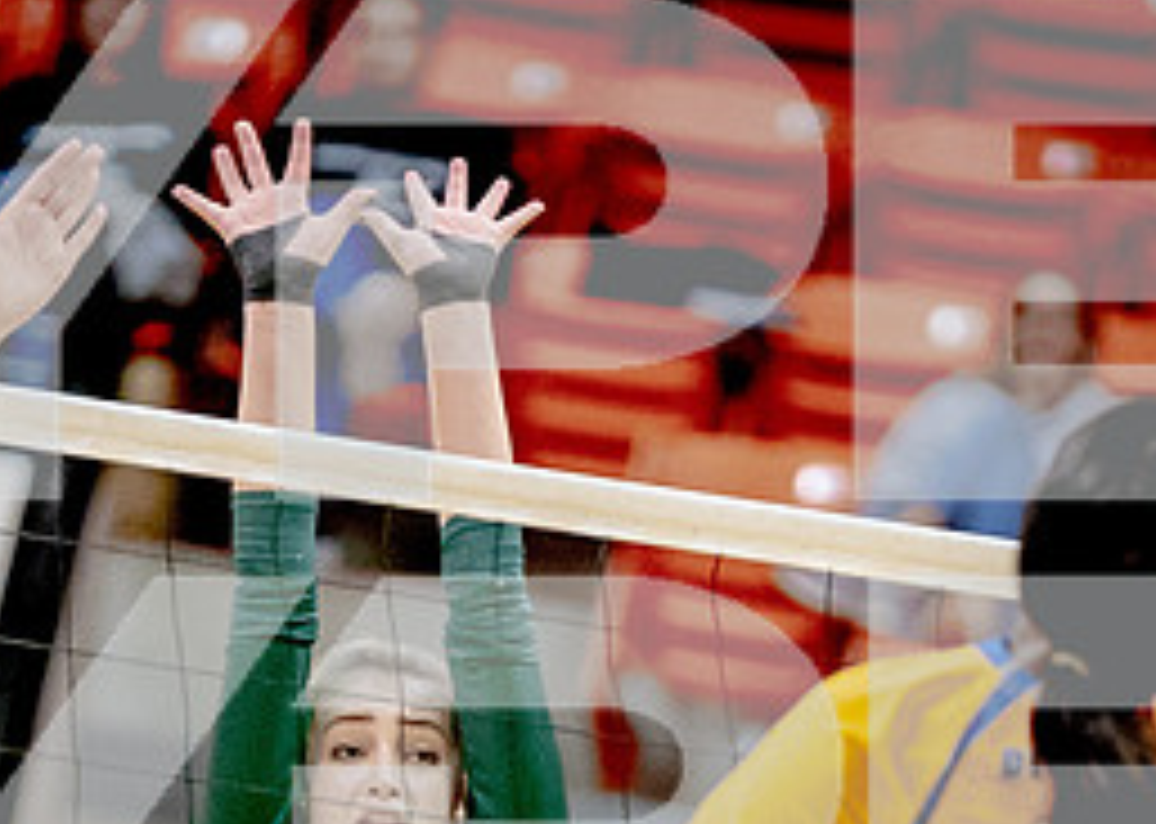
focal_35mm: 683
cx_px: 523
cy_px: 1150
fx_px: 22400
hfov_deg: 3.0
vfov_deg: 2.1
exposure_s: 1/1500
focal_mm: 197
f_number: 2.8
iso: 4000
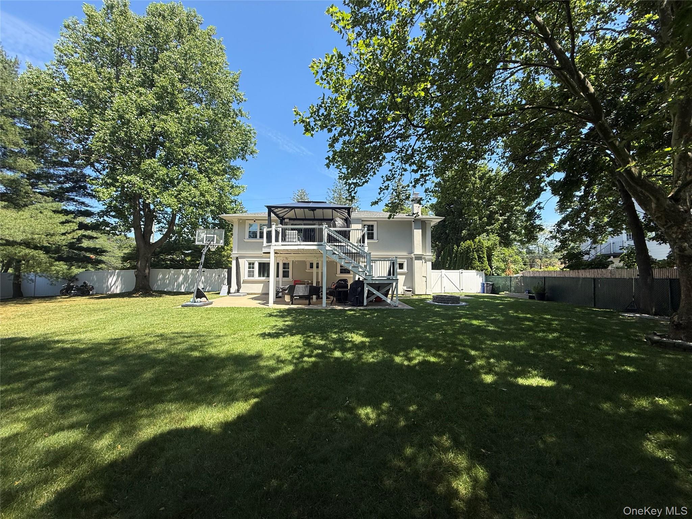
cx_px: 346
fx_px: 280
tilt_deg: +5.2
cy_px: 260
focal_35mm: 14
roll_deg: +0.0
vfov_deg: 85.7
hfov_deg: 102.1
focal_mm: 2.22
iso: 50
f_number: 2.2
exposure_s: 1/853
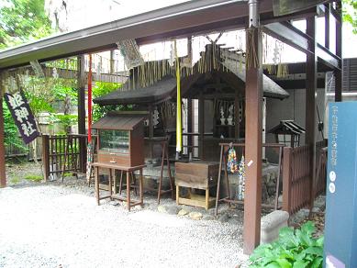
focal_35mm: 32
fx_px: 330
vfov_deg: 44.2
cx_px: 178
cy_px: 134
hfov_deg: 56.8
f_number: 2.9
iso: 400
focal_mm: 5.7
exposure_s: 1/25
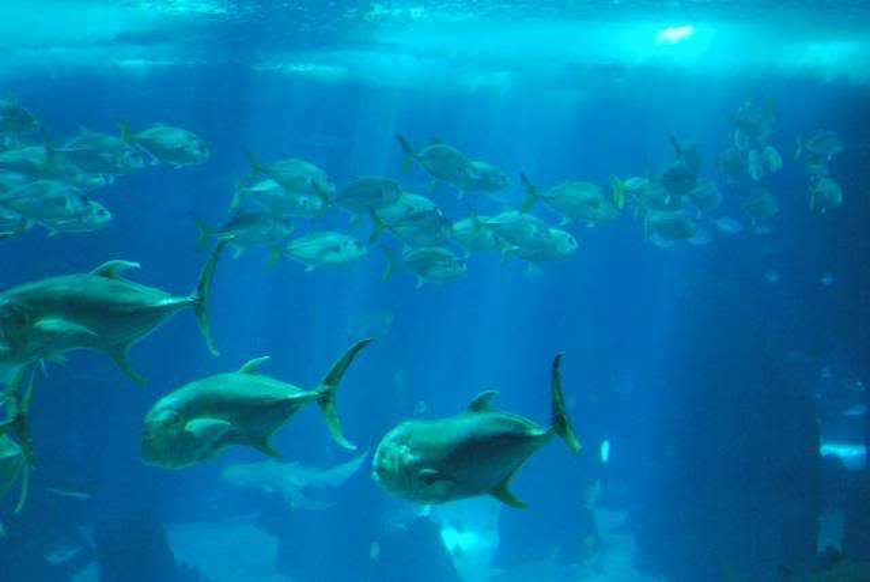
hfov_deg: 33.4
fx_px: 1451
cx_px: 435
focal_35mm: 60
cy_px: 291
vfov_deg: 22.7
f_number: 5
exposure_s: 1/60
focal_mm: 40
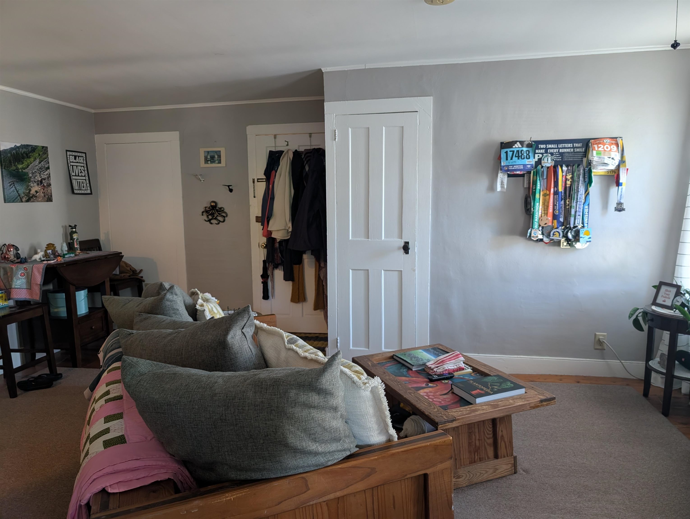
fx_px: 479
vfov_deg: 56.9
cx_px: 345
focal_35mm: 24
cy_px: 260
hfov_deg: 71.5
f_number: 1.68
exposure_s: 1/39.1
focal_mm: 6.9
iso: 334
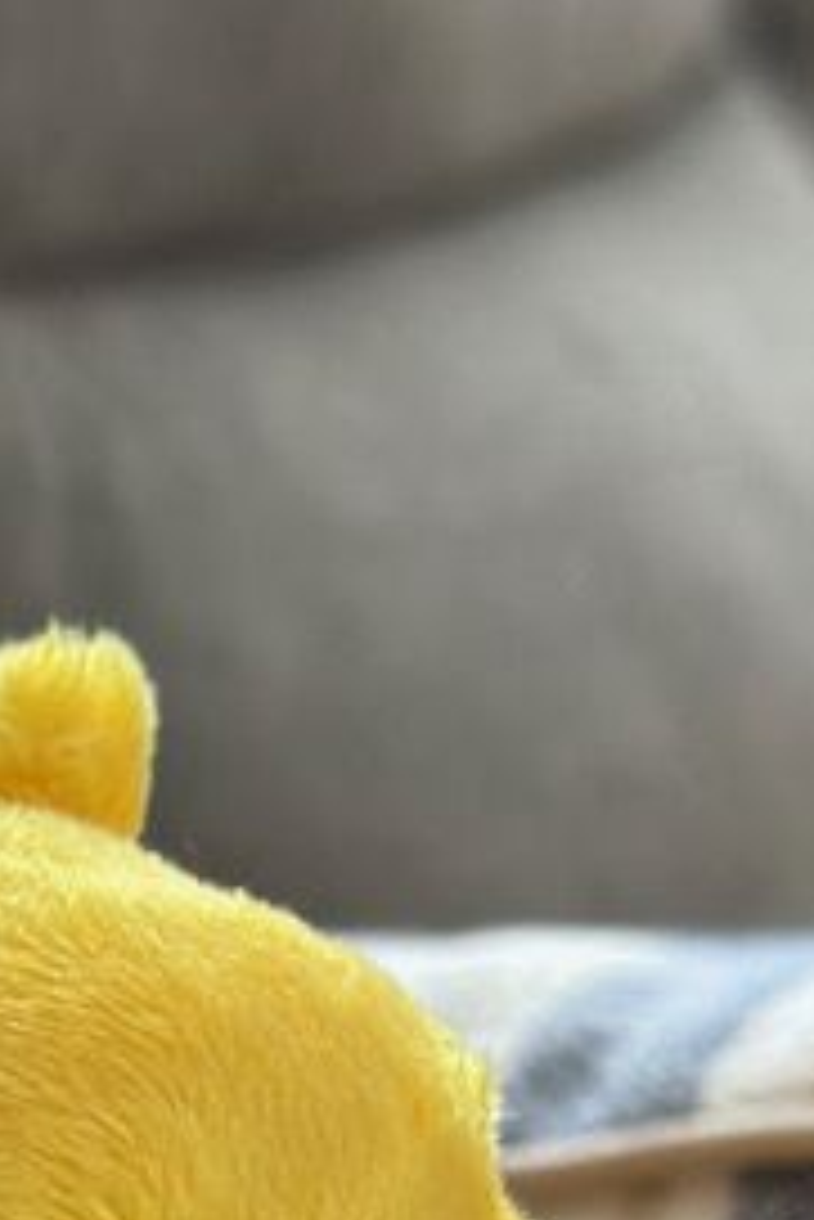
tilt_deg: -15.5
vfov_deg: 14.5
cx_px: -364
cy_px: 1603
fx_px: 4573
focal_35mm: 135
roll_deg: +3.5
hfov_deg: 9.9
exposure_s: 1/40
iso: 400
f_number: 1.78
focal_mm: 6.86
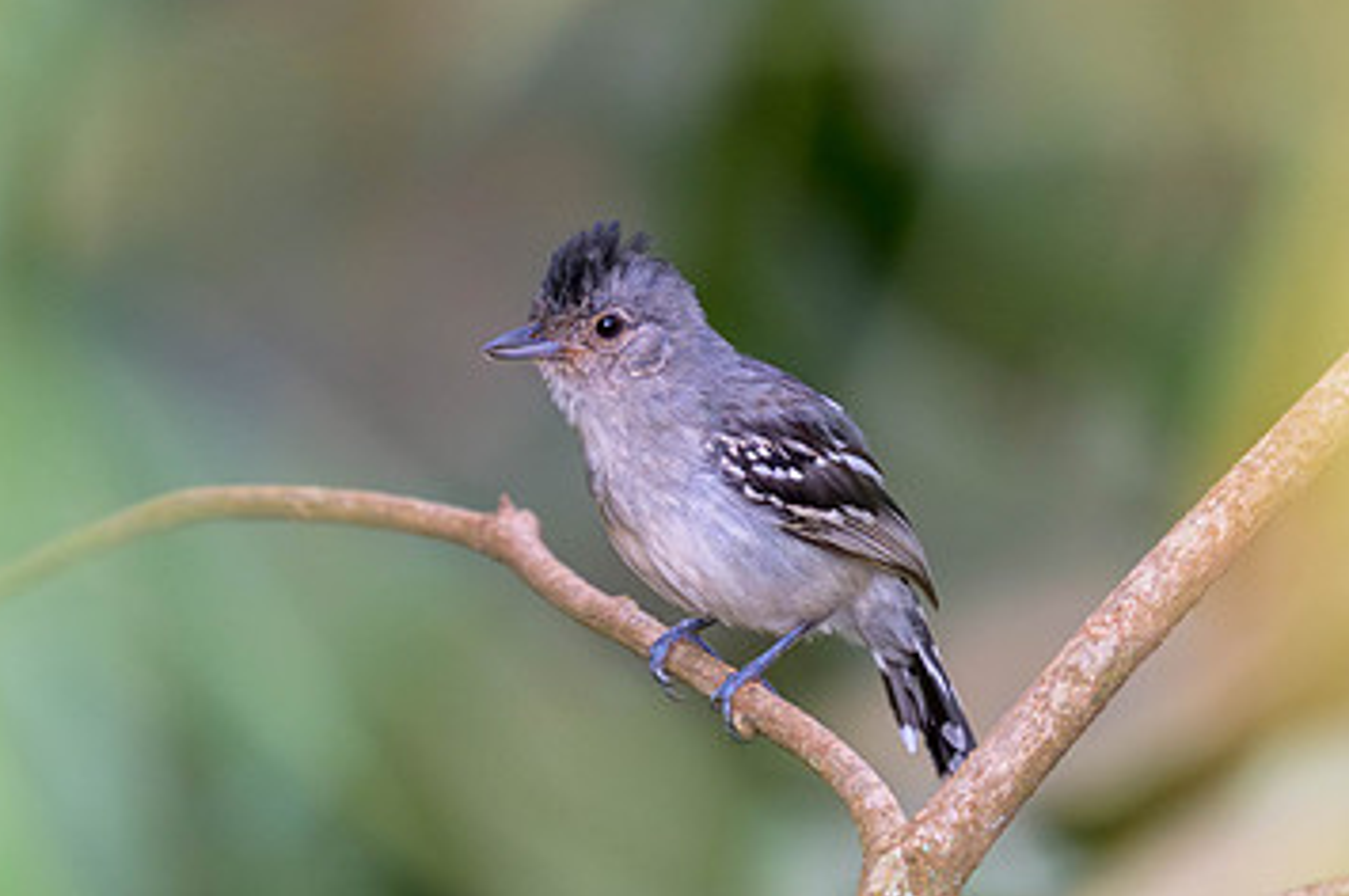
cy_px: 513
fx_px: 70943
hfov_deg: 1.1
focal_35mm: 1895
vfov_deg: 0.7
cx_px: 474
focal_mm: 560
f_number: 4
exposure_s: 1/640
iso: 2200
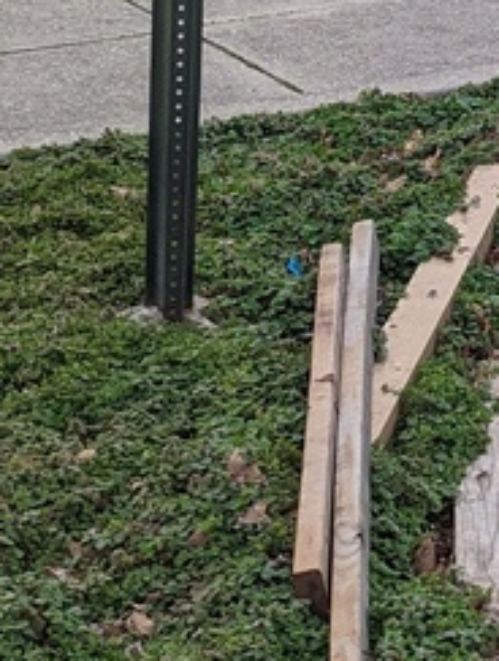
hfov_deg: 11.9
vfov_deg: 16.5
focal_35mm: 118
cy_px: 76
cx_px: 797
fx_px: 2260
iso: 44
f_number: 1.85
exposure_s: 1/726
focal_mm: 6.81
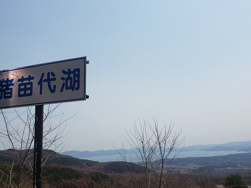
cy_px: 103
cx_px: 122
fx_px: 210
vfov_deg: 48.2
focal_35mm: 29
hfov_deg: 61.6
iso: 50
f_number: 2.4
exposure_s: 1/3160
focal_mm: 4.3
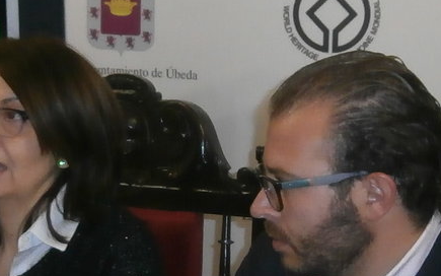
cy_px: 215
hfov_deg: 14.4
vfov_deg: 9.0
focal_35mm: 145
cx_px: 224
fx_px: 1743
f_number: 2.9
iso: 200
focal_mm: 5.5
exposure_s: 1/30
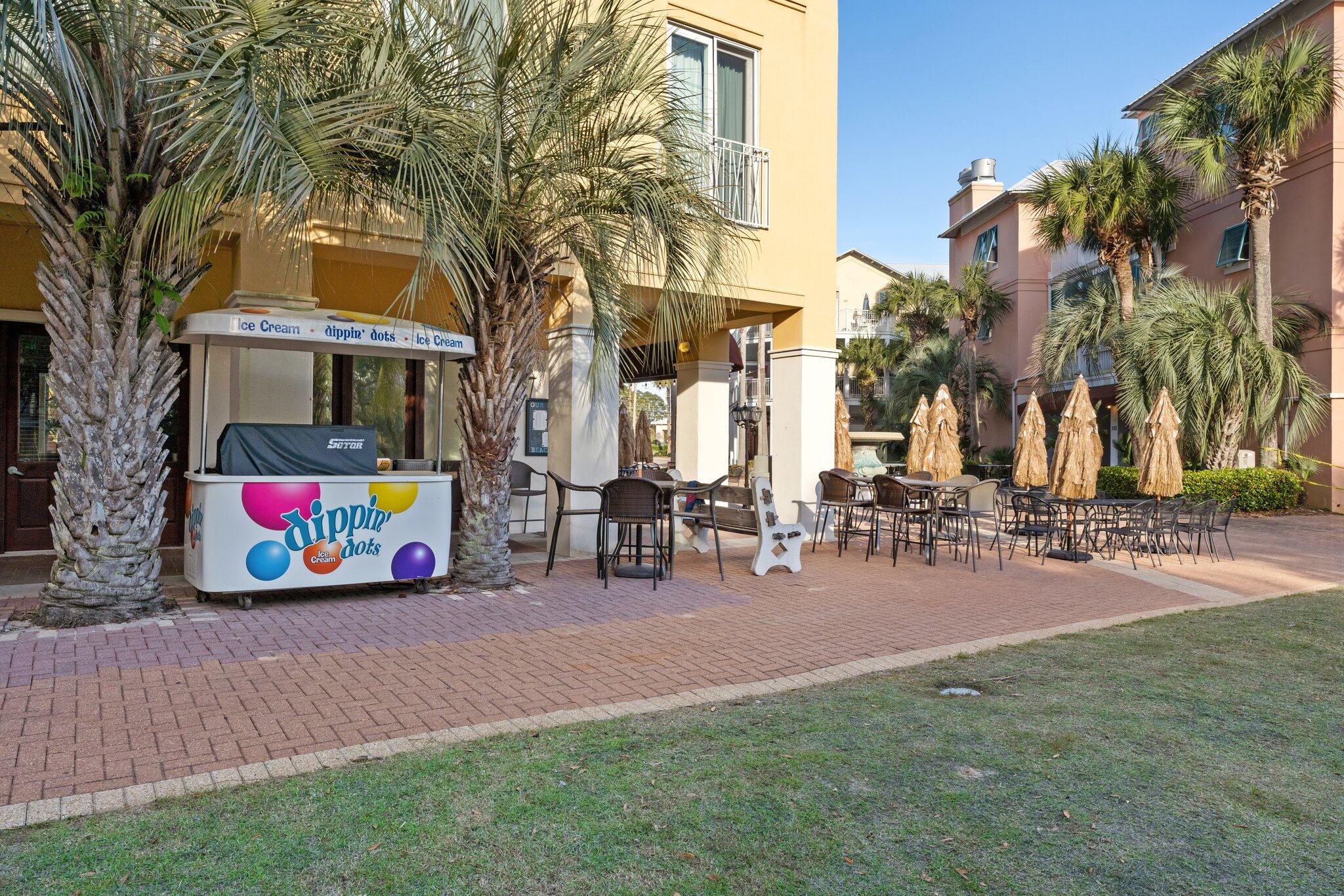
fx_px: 844
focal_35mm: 23
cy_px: 448
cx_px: 672
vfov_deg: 55.9
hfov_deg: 77.1
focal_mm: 22.6
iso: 400
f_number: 13
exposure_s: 1/100
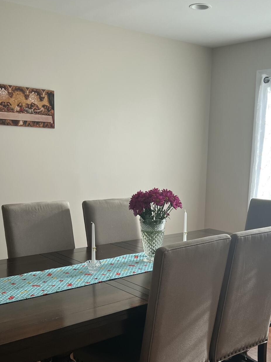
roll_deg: -1.3
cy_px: 242
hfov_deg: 34.1
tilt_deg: -11.5
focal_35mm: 42
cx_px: 177
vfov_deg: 44.1
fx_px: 438
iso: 100
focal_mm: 5.7
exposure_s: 1/120
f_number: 1.5
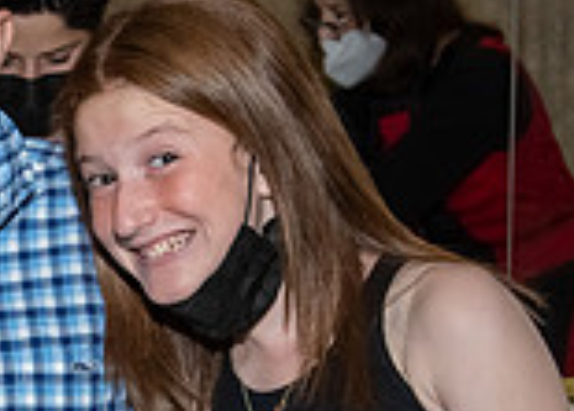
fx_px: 2921
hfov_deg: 11.0
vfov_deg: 8.0
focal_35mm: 179
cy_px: 510
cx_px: -124
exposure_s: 1/250
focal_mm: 26
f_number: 5.6
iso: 500
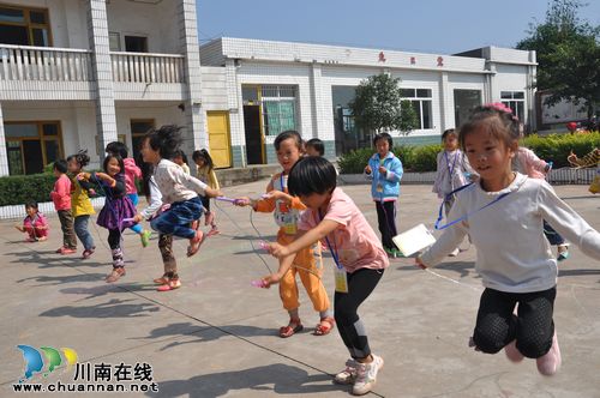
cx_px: 300
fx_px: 549
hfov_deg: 57.3
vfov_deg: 39.9
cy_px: 199
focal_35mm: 33
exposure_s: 1/250
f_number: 8
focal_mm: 22
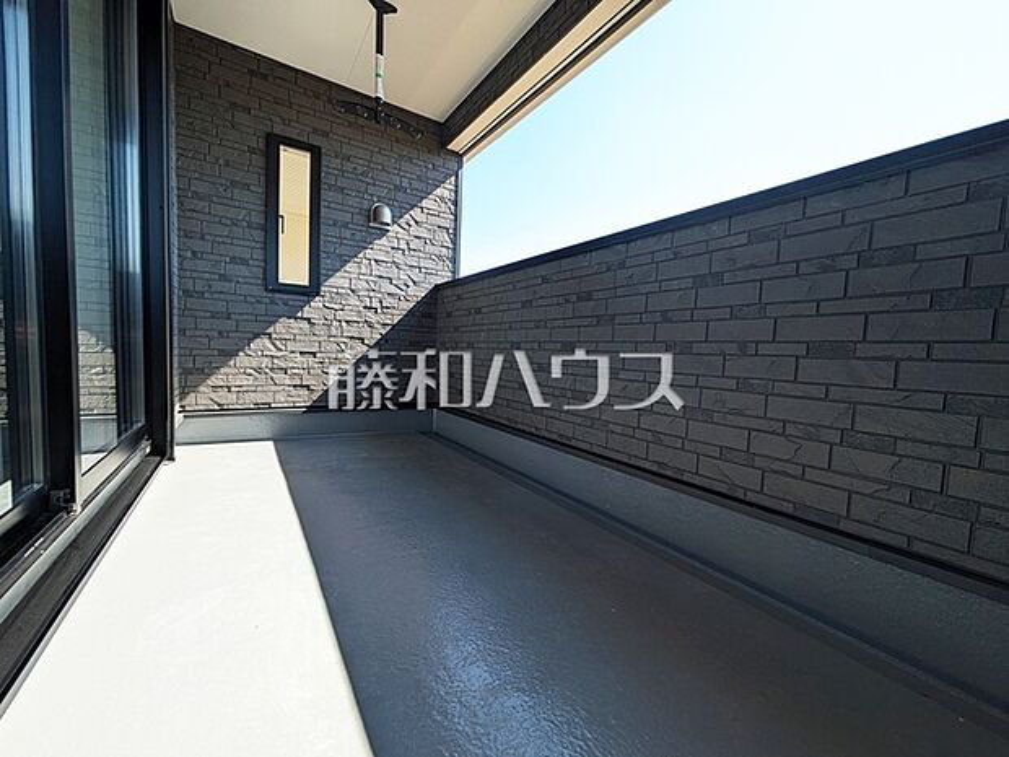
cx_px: 504
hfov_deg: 102.1
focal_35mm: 14
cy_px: 378
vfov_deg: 85.7
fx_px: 408
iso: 49
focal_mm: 1.83
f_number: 2.2
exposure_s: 1/587
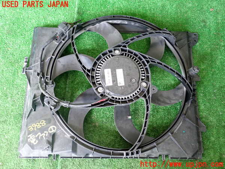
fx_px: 195
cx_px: 112
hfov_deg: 60.0
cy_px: 84
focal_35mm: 30
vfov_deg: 46.8
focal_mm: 5.4
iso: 250
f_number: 2.3
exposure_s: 1/30
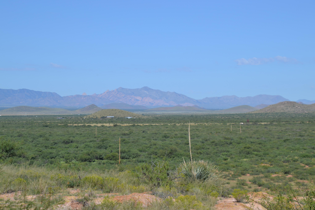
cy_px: 105
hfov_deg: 19.5
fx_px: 919
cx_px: 158
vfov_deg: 13.0
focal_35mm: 105
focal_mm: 70
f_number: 5.6
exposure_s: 1/500
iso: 100
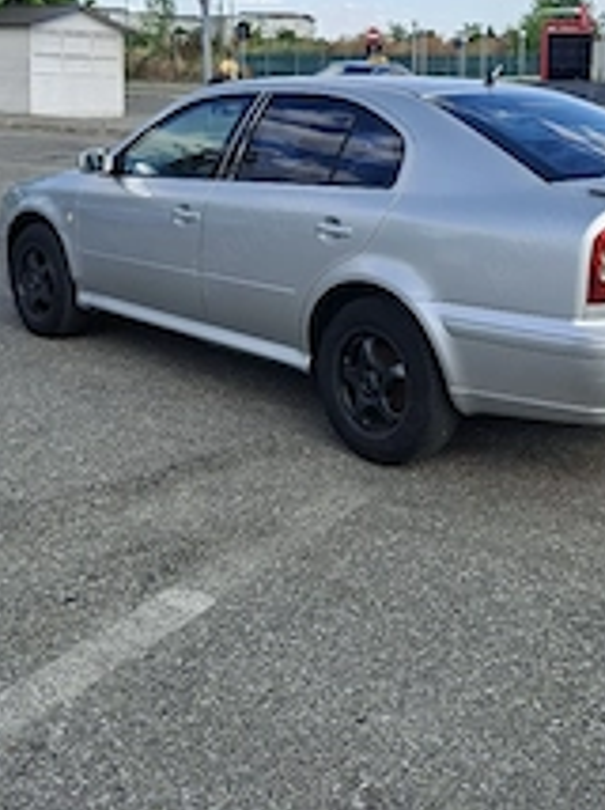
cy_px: 238
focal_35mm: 43
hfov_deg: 33.4
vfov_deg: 43.0
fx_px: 1004
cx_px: 382
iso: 32
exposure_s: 1/417
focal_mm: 5.54
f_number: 1.8
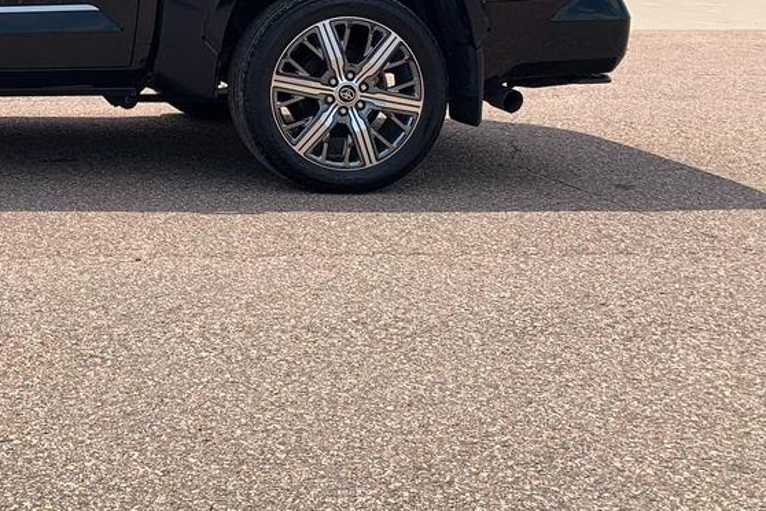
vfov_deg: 21.0
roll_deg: +0.6
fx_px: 1319
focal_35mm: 62
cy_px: -29
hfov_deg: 29.3
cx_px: -73
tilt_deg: -3.4
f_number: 1.8
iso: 25
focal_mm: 4.25
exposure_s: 1/2114
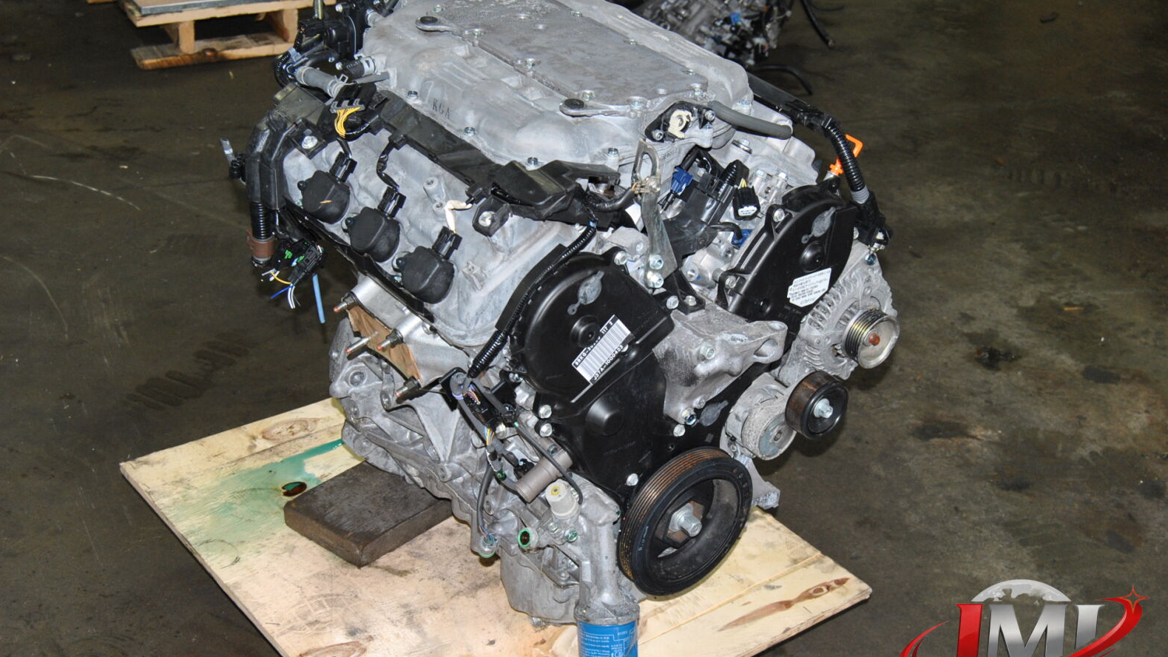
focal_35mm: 51
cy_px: 336
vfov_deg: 23.5
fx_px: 1579
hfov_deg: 40.6
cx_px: 583
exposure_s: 1/200
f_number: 7.1
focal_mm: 32
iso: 400
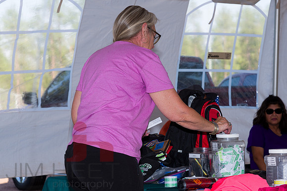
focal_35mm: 110
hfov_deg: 18.6
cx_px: 144
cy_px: 96
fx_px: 877
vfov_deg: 12.5
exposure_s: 1/125
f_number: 11
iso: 400
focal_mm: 110
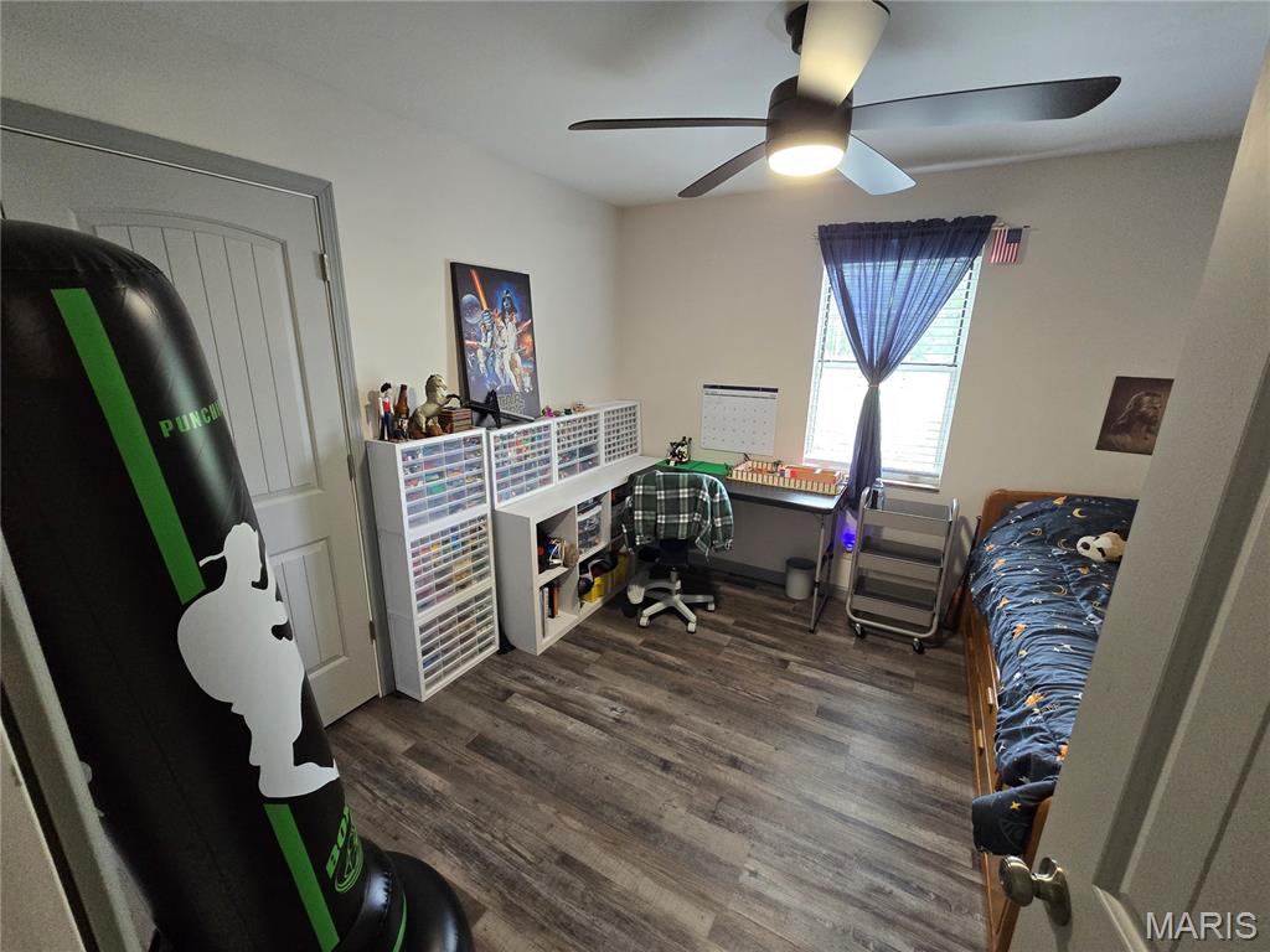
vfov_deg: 89.9
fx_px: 477
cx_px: 635
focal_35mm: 13
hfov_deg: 106.2
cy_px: 476
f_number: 2.2
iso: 400
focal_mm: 2.2
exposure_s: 1/60
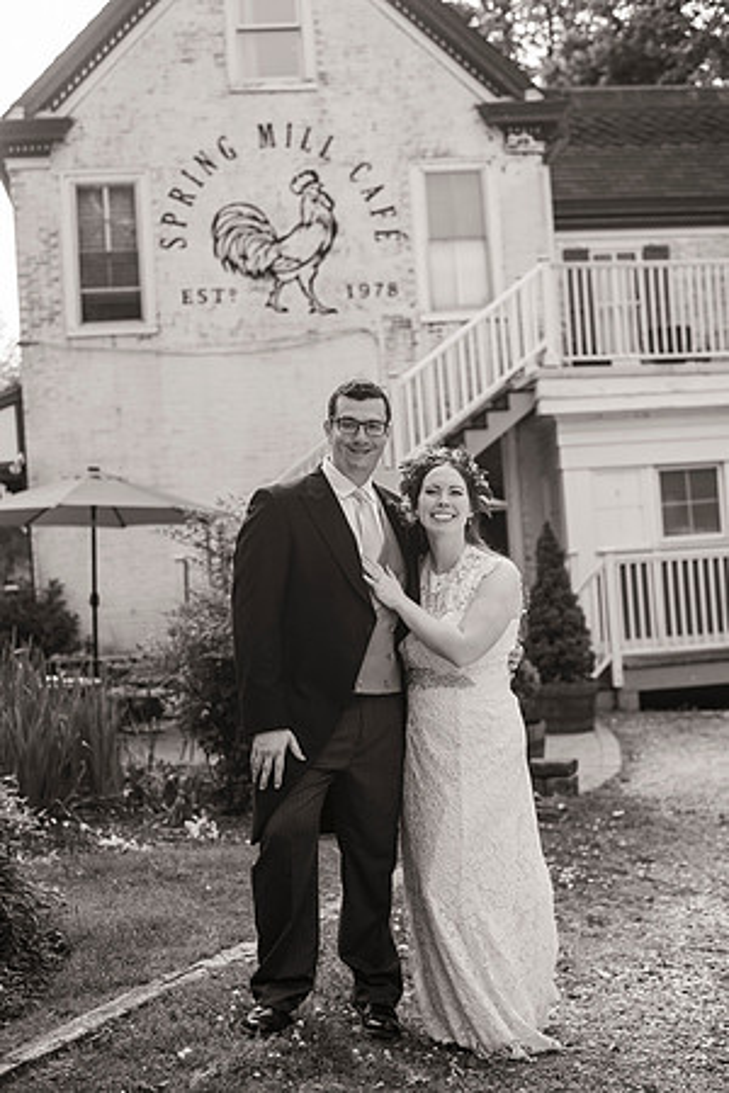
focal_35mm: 50
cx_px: 364
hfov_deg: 27.0
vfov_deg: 39.6
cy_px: 546
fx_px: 1519
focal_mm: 50
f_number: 3.2
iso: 400
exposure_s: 1/2500
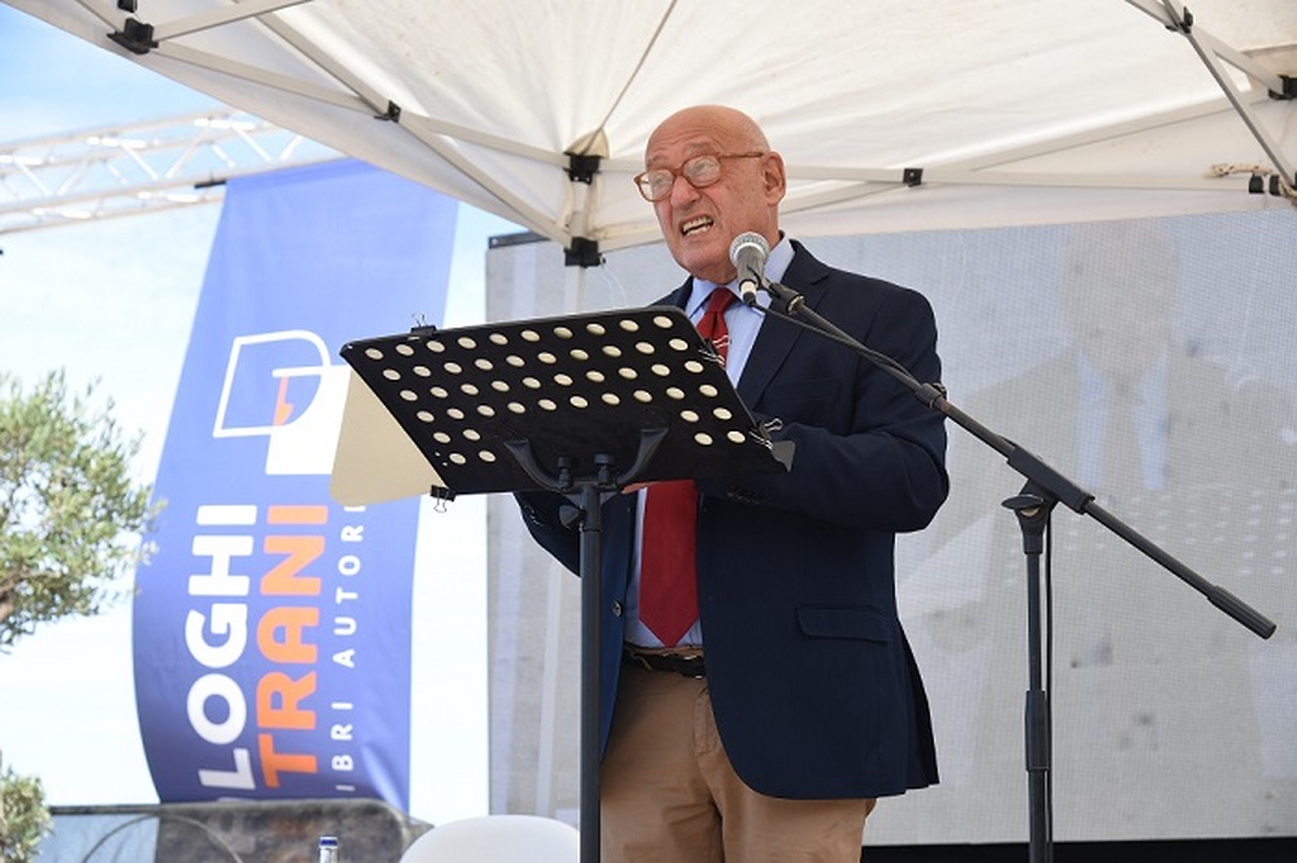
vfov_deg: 18.2
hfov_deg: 27.0
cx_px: 648
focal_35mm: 75
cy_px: 432
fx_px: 2701
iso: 400
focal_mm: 75
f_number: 6.3
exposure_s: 1/400
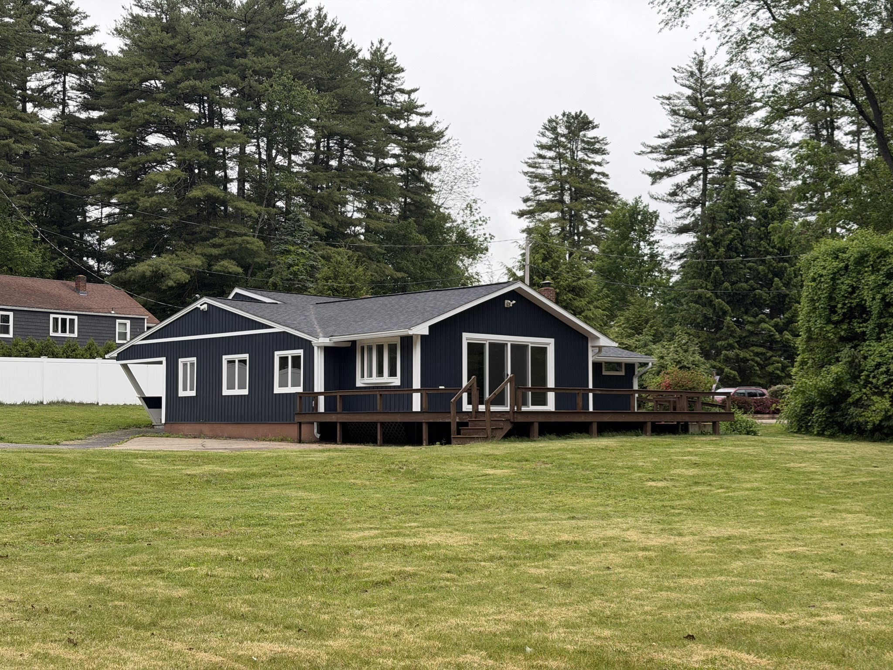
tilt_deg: +5.5
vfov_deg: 30.3
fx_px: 1238
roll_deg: +1.8
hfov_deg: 39.7
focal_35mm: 48
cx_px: 446
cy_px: 335
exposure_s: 1/669
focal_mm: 6.76
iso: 100
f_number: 1.78
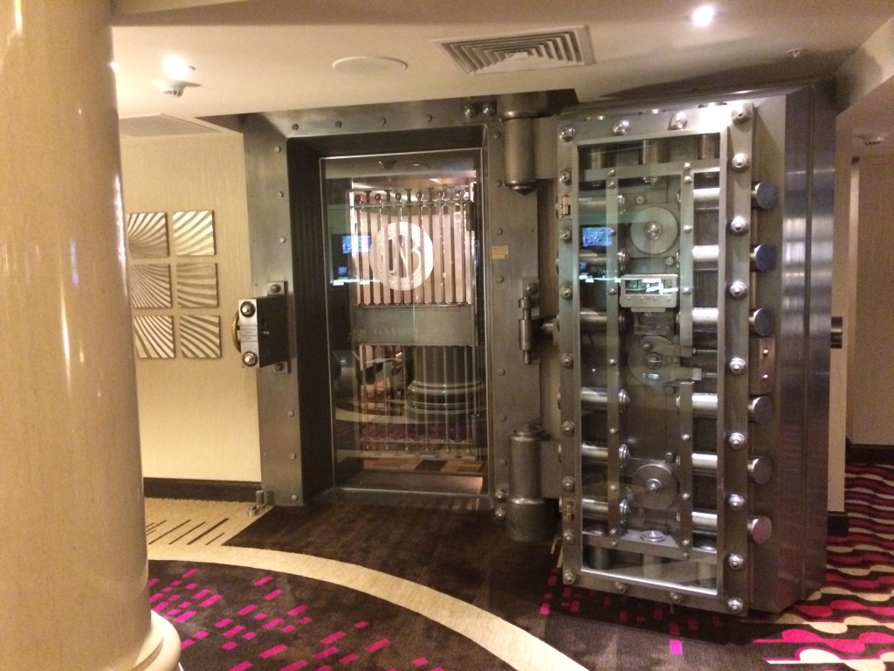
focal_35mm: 29
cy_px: 336
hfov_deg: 61.7
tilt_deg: -7.1
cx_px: 447
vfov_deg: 48.2
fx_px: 749
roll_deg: +1.3
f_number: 2.2
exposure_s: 1/15
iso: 800
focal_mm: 4.15
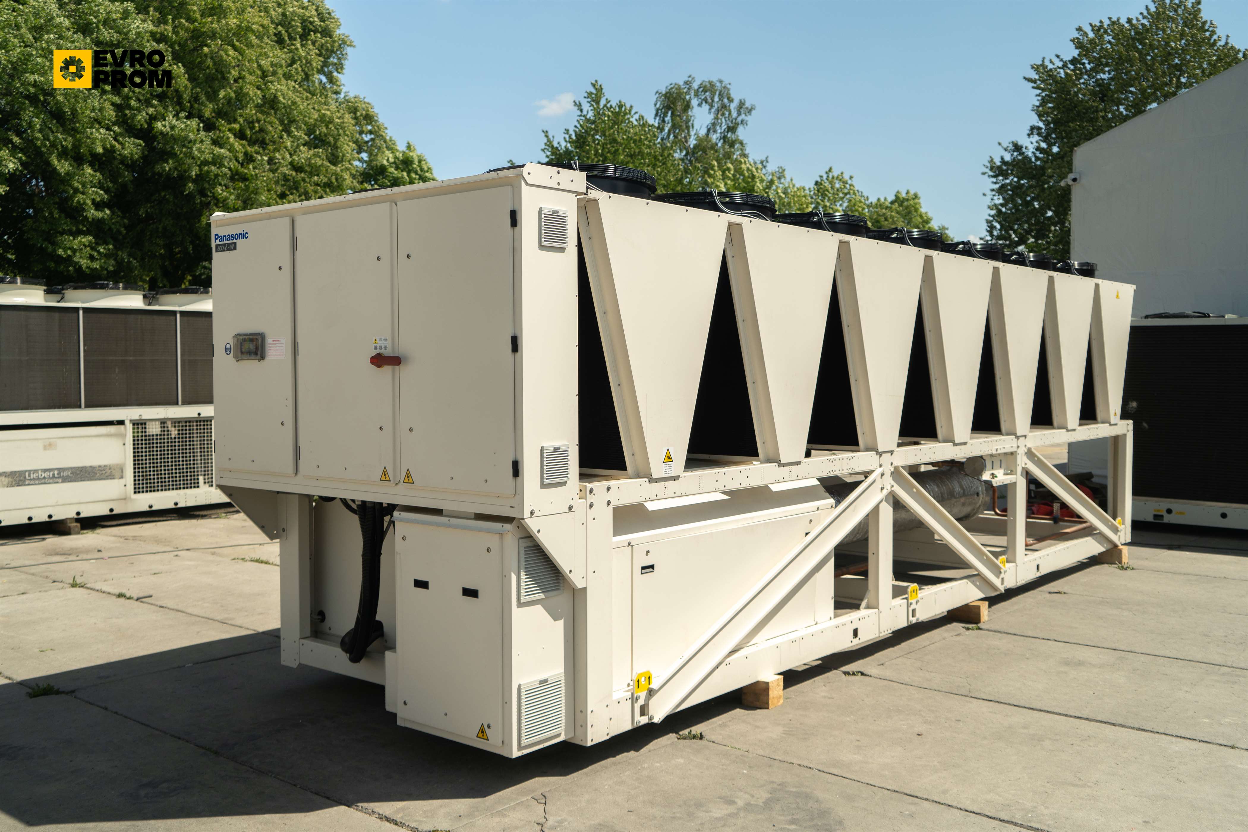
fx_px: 1144
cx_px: 624
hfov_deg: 57.2
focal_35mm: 33
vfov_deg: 40.0
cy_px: 416
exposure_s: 1/125
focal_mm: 33
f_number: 4
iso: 100
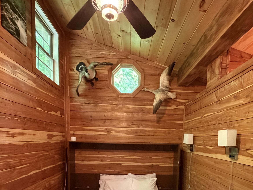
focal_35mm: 24
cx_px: 138
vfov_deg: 52.4
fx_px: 175
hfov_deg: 71.4
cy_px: 157
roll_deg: -0.8
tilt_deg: -6.4
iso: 800
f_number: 2.2
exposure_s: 1/60
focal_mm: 2.22
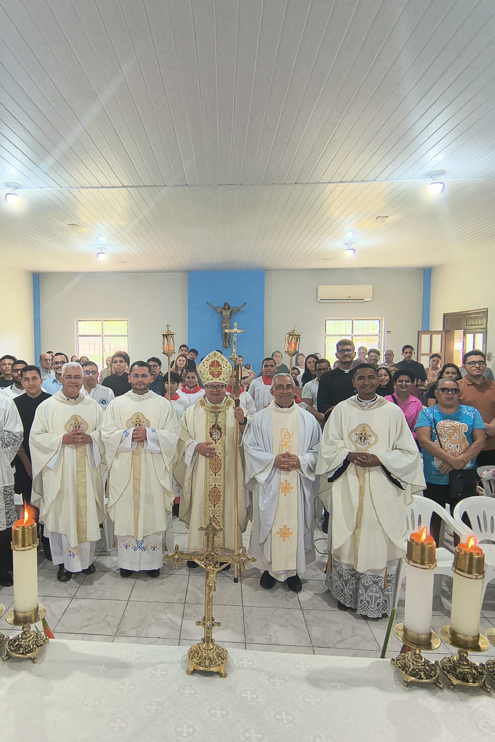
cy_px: 372
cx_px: 184
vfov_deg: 93.3
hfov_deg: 69.3
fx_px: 351
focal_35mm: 17
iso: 222
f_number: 2.2
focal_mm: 2.13
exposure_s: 1/60
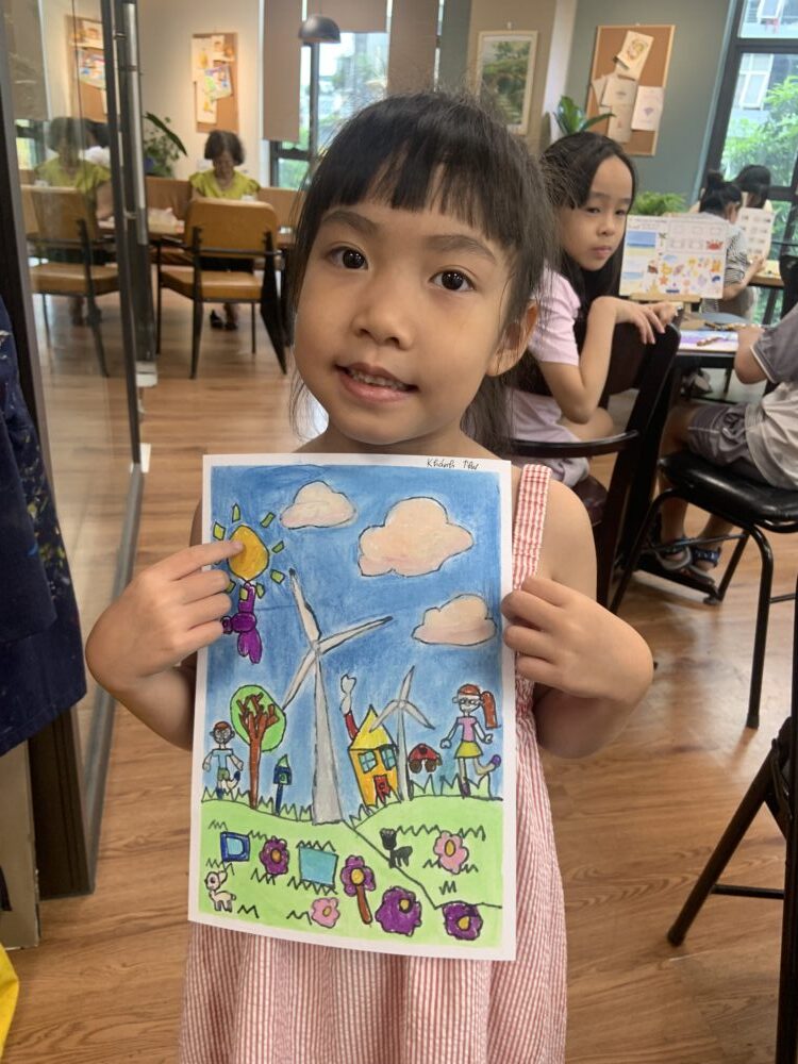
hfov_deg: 53.1
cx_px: 399
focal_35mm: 26
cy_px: 532
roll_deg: -4.0
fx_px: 799
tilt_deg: -23.4
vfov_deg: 67.3
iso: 100
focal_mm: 4.25
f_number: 1.8
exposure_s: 1/60
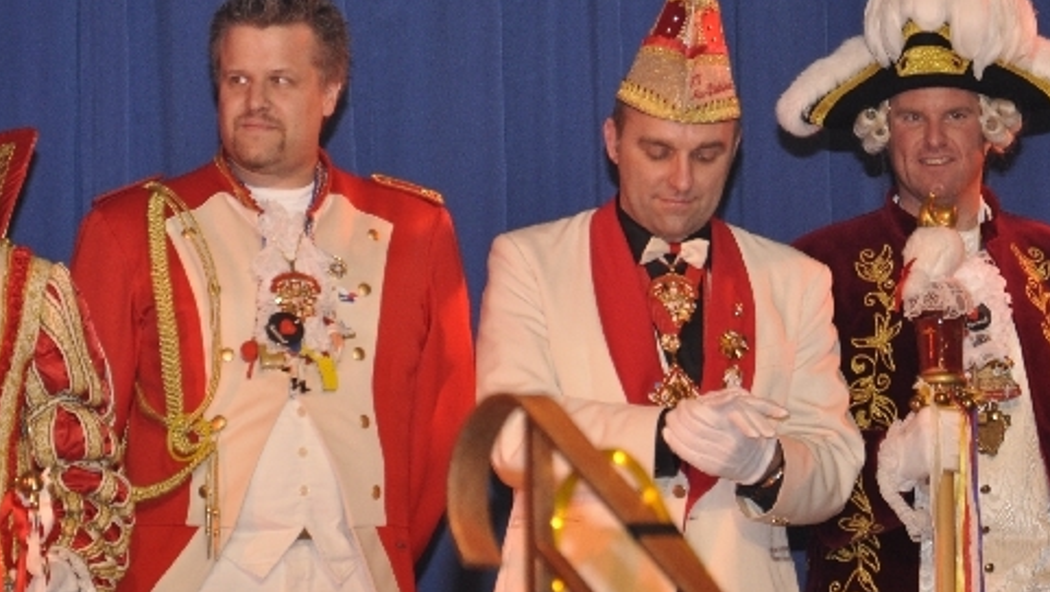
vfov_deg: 4.4
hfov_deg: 7.9
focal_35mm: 274
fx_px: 7628
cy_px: 93
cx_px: 541
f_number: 5.6
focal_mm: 105
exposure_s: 1/60
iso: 400
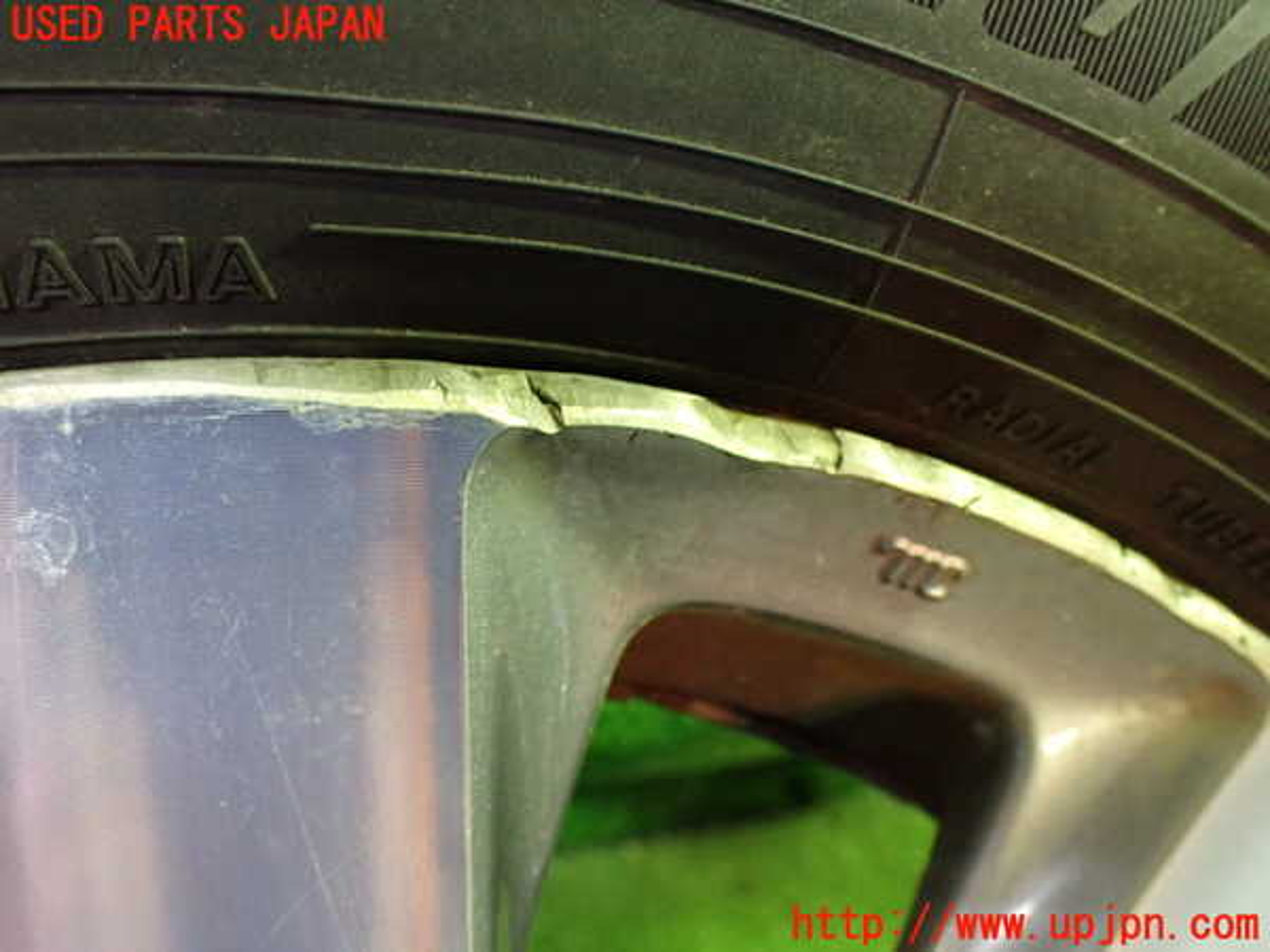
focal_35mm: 30
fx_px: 1101
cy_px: 476
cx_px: 635
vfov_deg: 46.8
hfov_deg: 60.0
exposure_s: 1/30
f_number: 2.3
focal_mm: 5.4
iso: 1000
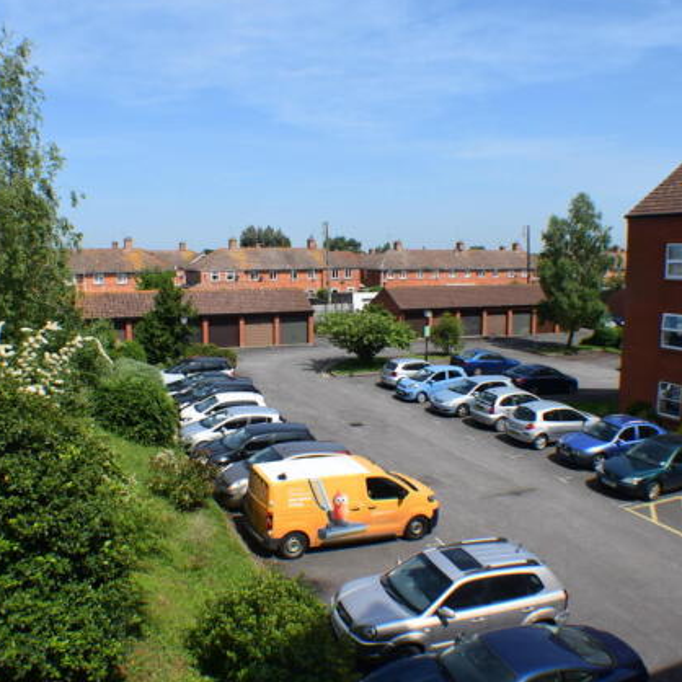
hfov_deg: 45.8
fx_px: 802
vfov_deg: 46.0
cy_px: 334
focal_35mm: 36
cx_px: 278
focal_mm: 18
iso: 200
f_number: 10
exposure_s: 1/400
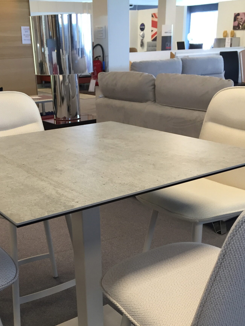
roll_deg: +1.6
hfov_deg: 33.5
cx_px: 99
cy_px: 240
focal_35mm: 43
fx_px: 406
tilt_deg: -26.1
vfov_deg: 42.6
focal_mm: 4.15
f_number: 2.2
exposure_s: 1/33
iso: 50
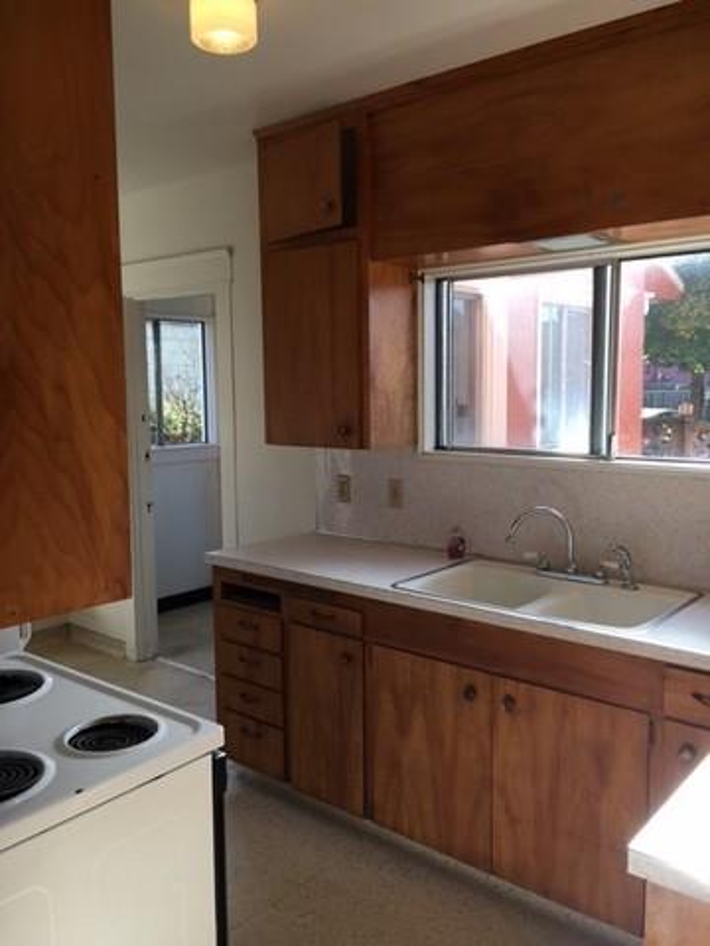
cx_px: 355
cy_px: 473
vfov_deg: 61.7
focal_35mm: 29
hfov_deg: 48.2
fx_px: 793
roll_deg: +0.0
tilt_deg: -6.0
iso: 25
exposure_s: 1/133
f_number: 2.2
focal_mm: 4.15
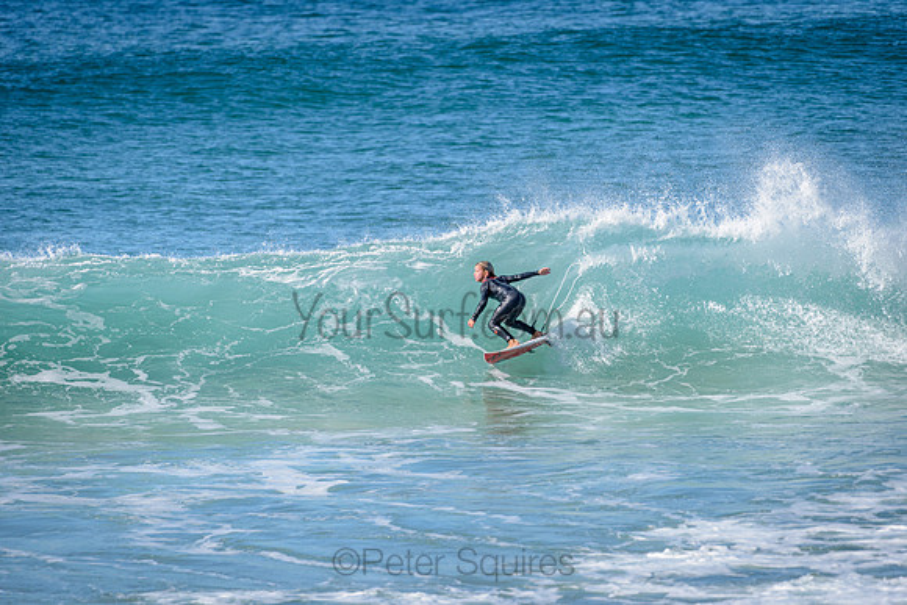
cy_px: 302
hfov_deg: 4.1
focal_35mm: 500
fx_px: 12600
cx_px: 454
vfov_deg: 2.8
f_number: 5.6
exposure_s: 1/2000
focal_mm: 500
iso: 220
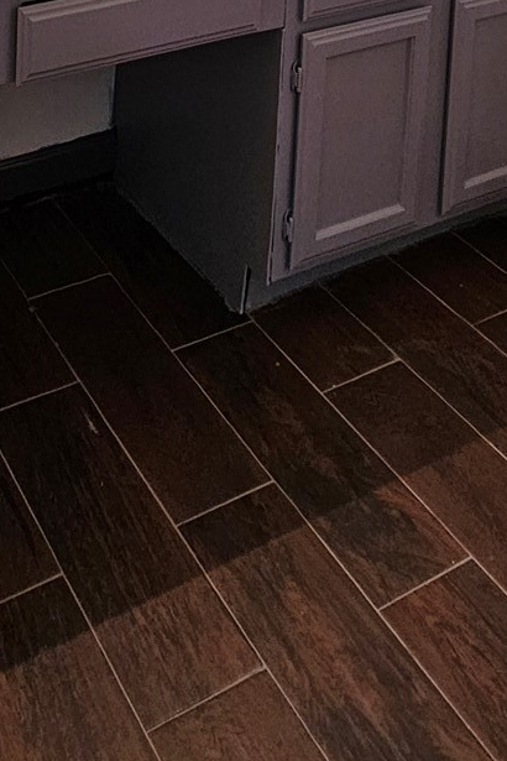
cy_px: -364
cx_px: 66
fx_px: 951
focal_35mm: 45
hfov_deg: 28.9
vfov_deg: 28.9
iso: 64
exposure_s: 1/60
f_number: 2.2
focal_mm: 2.2
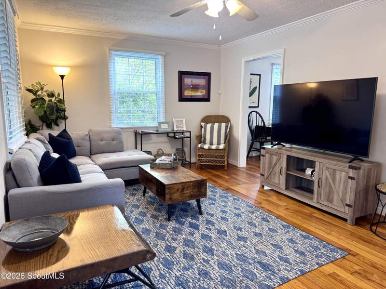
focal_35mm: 24
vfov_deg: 56.8
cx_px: 193
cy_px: 144
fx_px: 268
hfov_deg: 71.6
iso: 250
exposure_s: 1/60
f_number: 1.78
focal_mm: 6.76
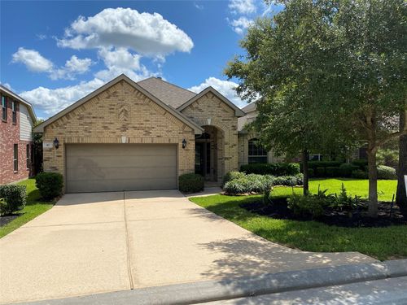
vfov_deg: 53.1
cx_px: 204
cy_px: 152
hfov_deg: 67.3
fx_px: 306
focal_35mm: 26
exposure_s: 1/3610
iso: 32
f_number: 1.8
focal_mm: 4.25
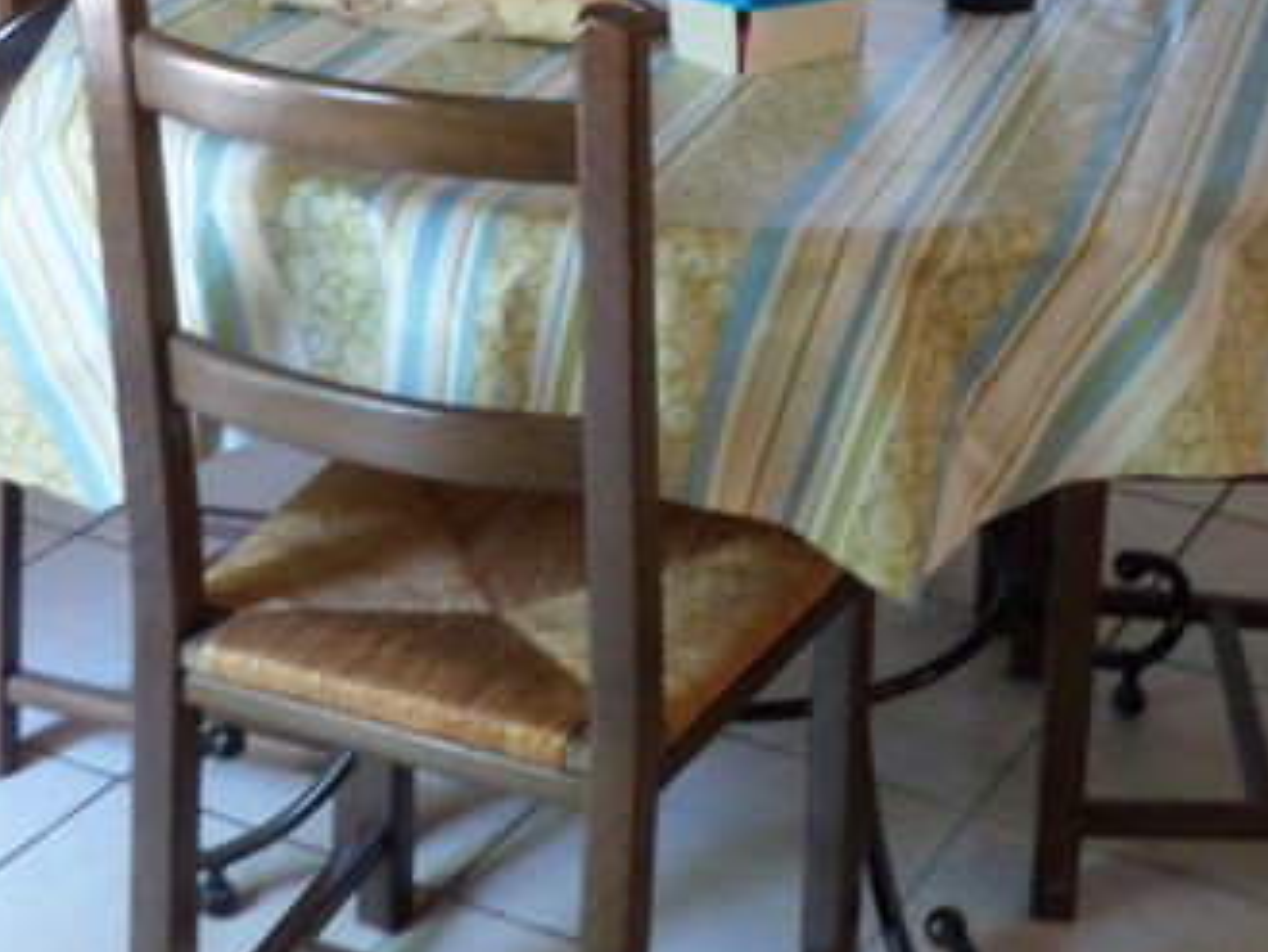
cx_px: 767
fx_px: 2675
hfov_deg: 26.6
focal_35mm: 73
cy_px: -177
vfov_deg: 19.1
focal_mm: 4.3
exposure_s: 1/20
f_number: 3.1
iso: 200
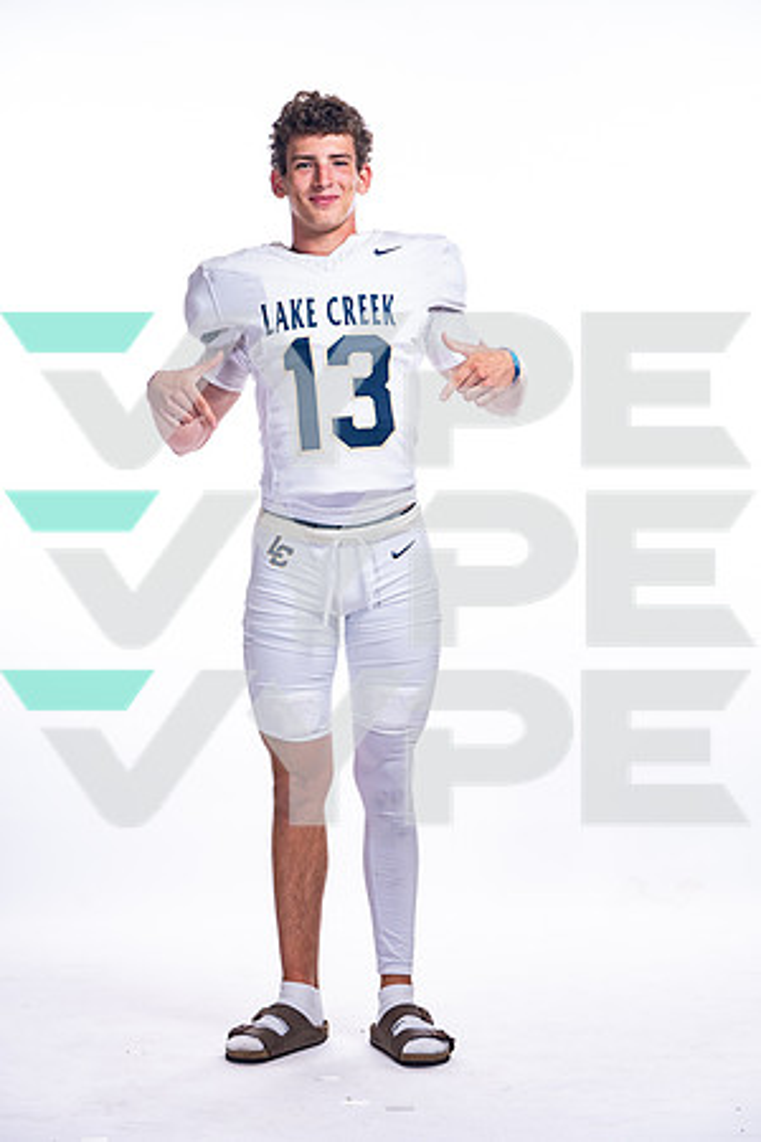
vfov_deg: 20.8
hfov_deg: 14.0
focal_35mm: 98
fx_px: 3107
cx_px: 380
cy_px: 571
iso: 400
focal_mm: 98
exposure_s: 1/250
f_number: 6.3
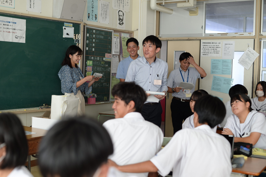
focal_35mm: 50
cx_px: 133
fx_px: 369
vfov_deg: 26.9
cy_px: 88
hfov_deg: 39.6
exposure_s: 1/200
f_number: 2.8
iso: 250
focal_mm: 50
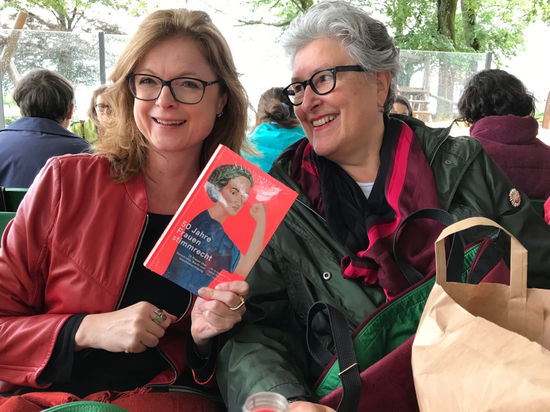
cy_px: 206
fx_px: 445
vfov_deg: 49.7
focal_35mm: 28
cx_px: 275
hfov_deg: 63.4
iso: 25
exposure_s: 1/33
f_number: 1.8
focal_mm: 3.99
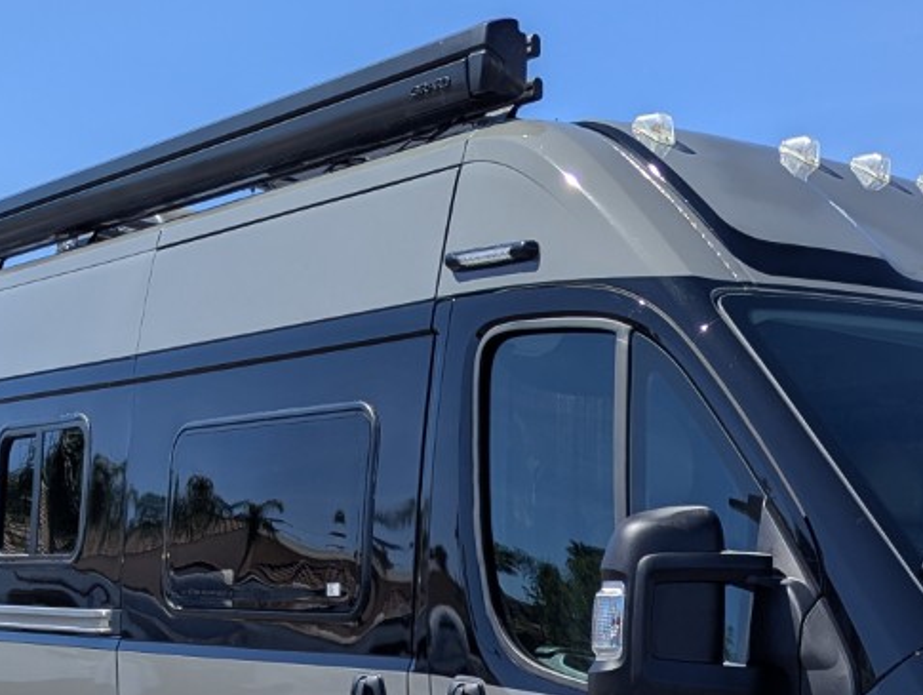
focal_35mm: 69
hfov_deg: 27.6
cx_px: 737
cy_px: 859
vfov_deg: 19.9
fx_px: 1842
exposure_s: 1/2632
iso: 45
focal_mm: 6.81
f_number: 1.85
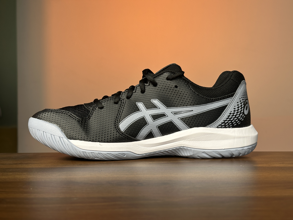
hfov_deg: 39.7
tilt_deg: -1.3
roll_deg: +0.4
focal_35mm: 48
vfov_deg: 30.3
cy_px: 110
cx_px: 146
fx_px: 406
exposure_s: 1/92
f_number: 1.78
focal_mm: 6.86
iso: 80
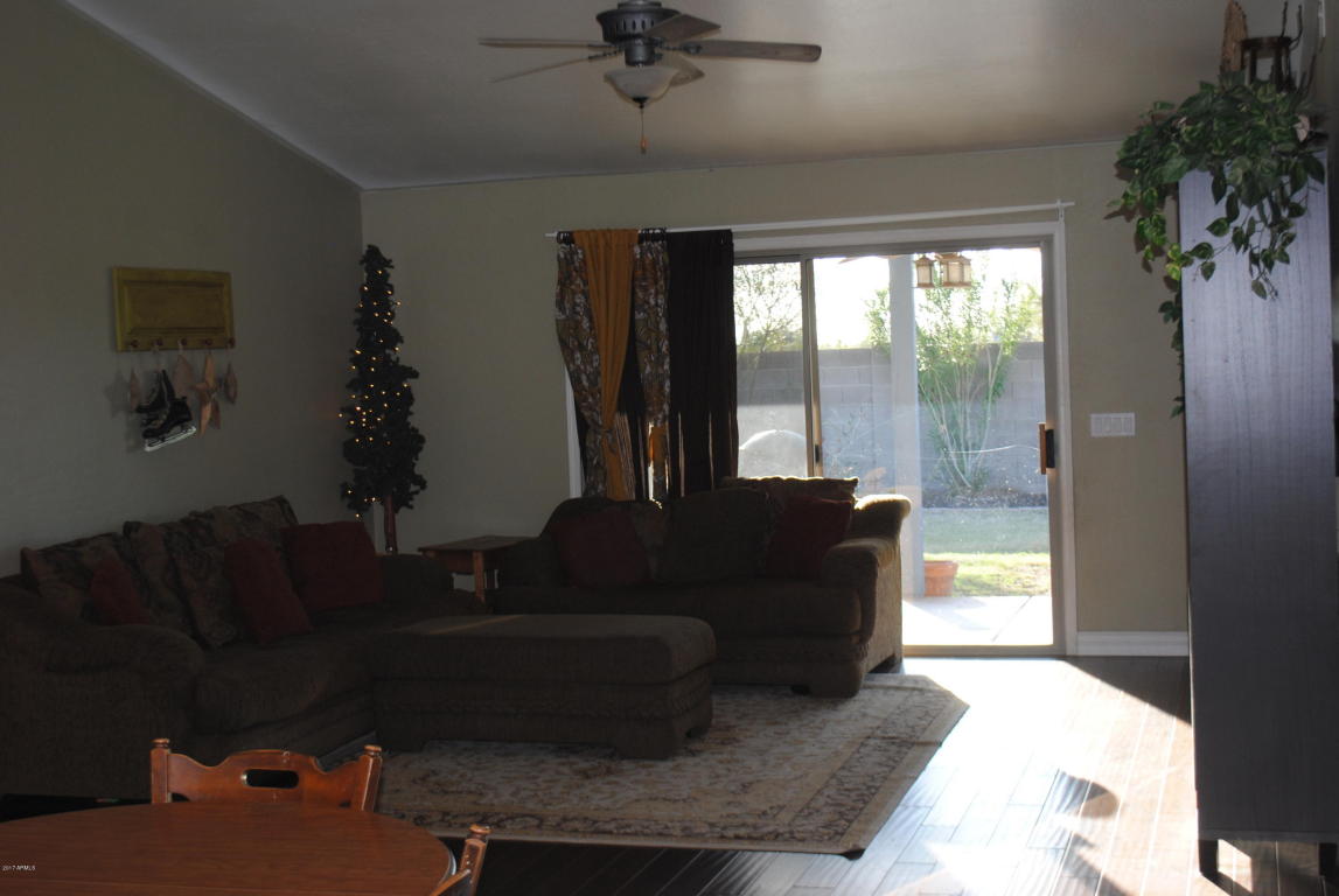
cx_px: 670
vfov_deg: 26.6
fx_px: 1899
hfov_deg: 38.8
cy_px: 448
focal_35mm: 51
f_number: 5
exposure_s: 1/60
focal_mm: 34
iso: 200
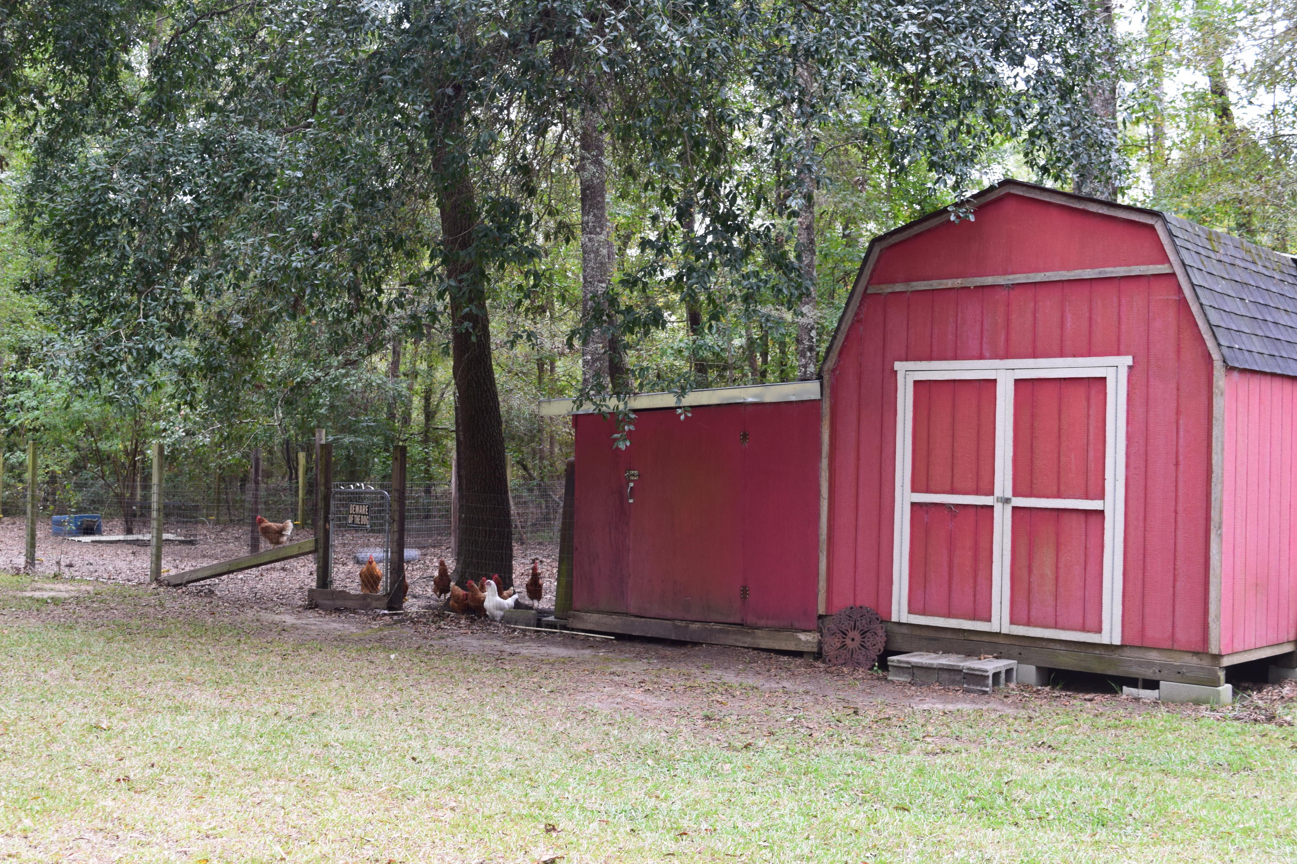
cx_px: 648
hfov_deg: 46.4
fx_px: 1513
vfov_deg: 31.9
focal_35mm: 42
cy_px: 432
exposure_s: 1/40
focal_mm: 28
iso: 400
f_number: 7.1
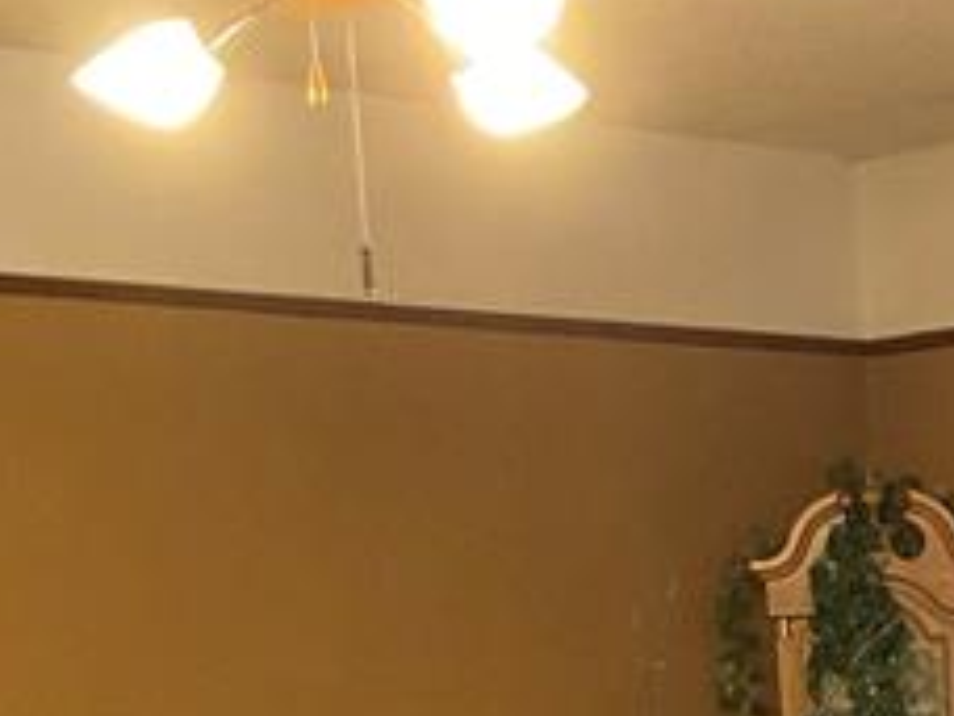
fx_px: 3583
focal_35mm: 130
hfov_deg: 14.7
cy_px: 1428
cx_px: 1134
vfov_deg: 10.5
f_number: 1.8
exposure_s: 1/30
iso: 250
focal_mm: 3
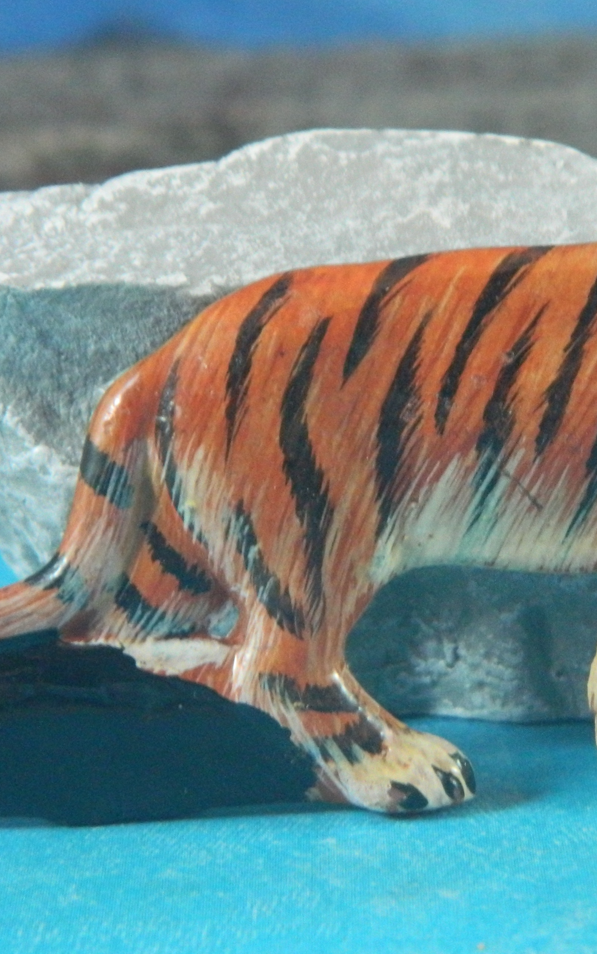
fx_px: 4763
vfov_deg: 11.4
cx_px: 524
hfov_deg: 7.2
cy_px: 476
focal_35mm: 183
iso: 400
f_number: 4.5
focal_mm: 18.6
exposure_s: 1/20
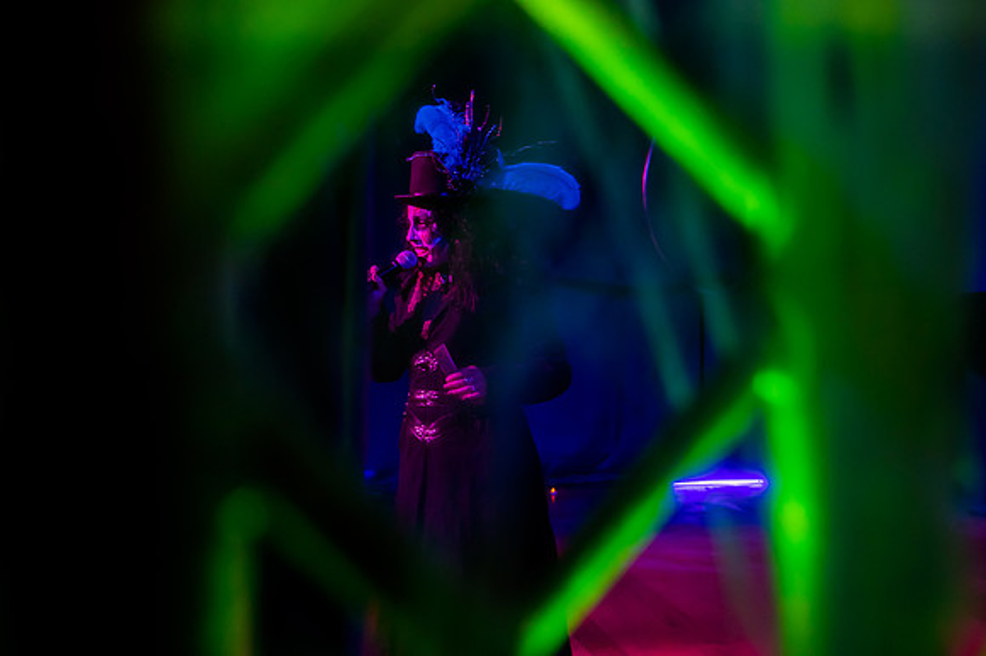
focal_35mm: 61
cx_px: 364
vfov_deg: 22.4
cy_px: 281
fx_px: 1659
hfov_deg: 32.9
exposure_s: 1/125
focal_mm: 48
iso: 3200
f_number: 4
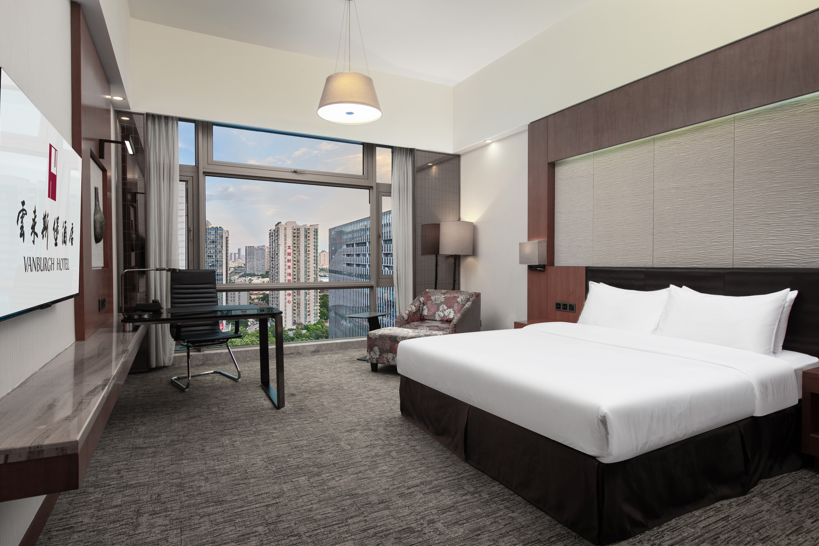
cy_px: 273
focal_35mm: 20
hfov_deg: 84.0
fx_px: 455
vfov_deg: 61.9
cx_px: 404
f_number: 11
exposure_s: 1/2
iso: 64
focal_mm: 19
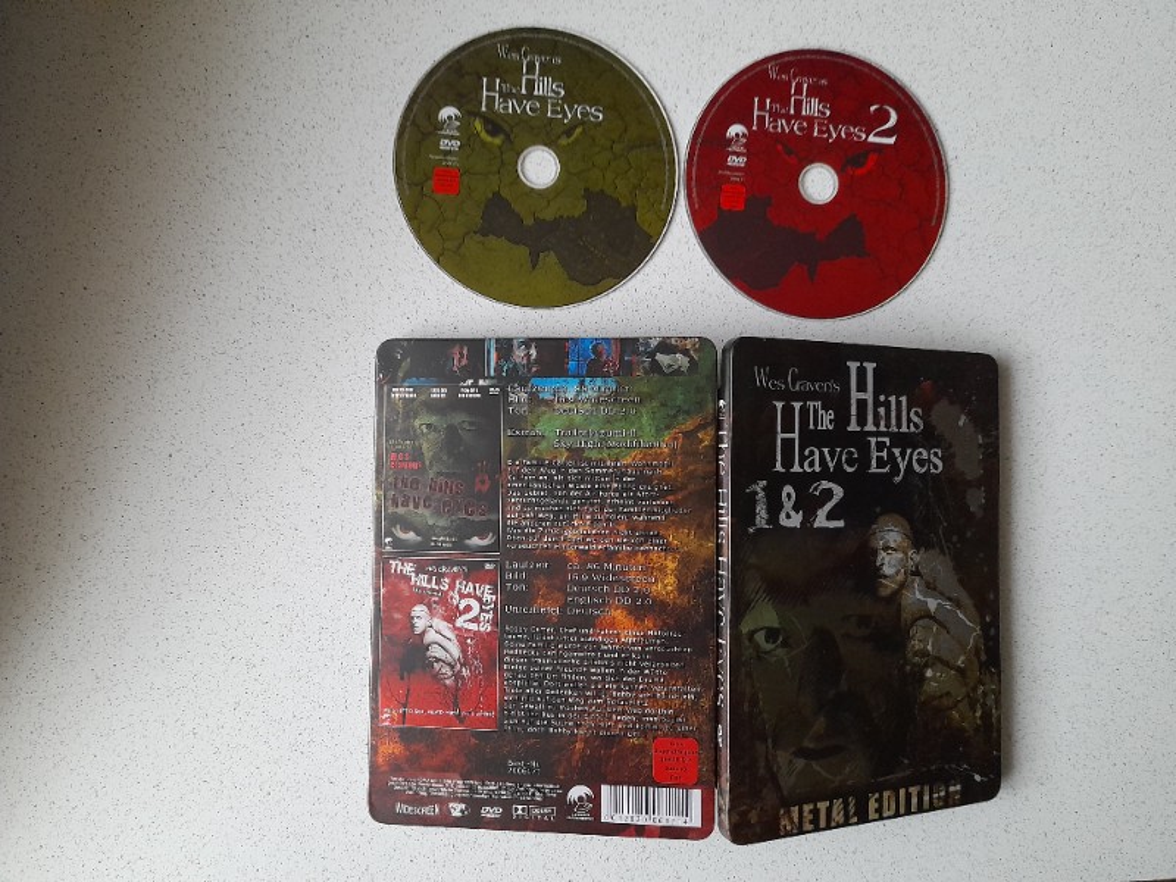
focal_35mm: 25
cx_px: 588
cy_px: 441
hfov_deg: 69.4
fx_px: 849
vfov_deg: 54.9
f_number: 2
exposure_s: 1/50
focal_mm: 4.6
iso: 400
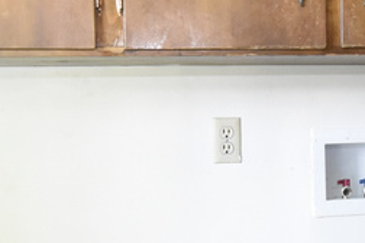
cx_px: 287
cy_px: 161
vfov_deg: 22.2
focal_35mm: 61
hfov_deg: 32.1
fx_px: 618
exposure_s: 1/20
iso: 3200
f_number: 8
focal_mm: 10
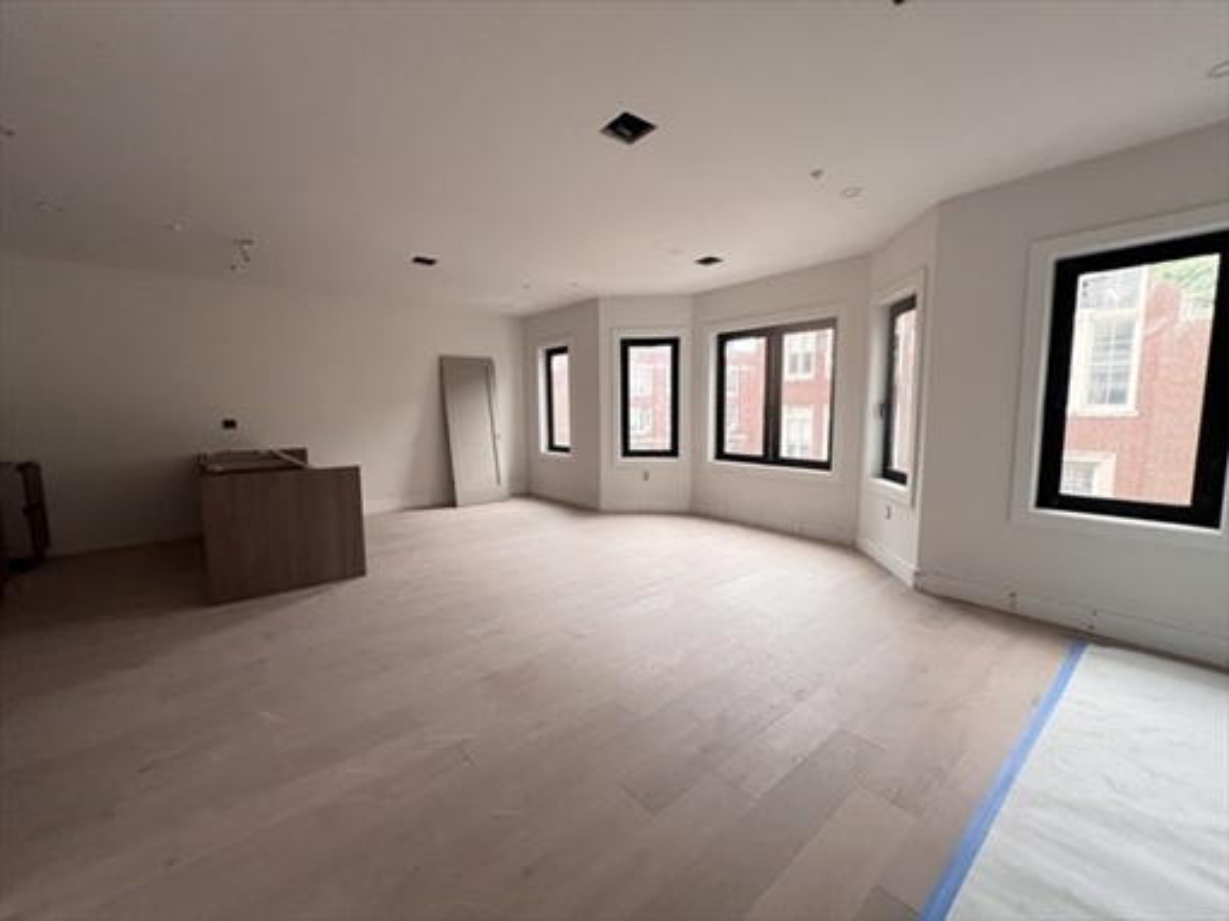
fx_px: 461
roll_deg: +0.3
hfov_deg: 106.2
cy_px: 460
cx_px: 614
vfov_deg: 89.9
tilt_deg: -6.3
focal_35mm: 13
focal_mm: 1.57
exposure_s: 1/84
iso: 250
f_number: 1.8
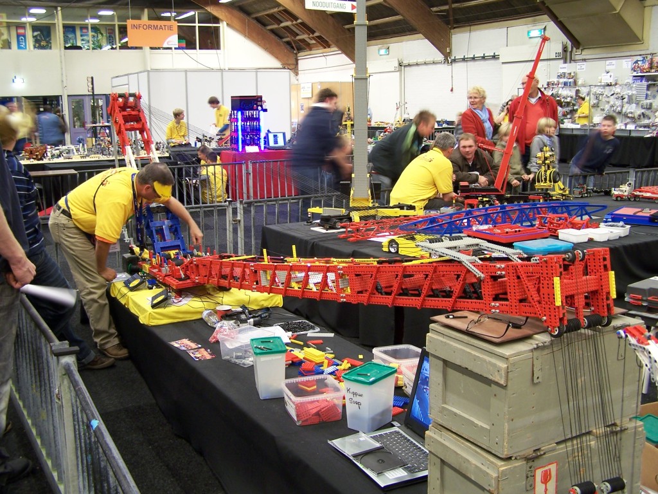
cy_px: 247
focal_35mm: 38
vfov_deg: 37.7
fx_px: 722
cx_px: 329
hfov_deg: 49.0
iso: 80
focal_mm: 6.3
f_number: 2.8
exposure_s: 1/2
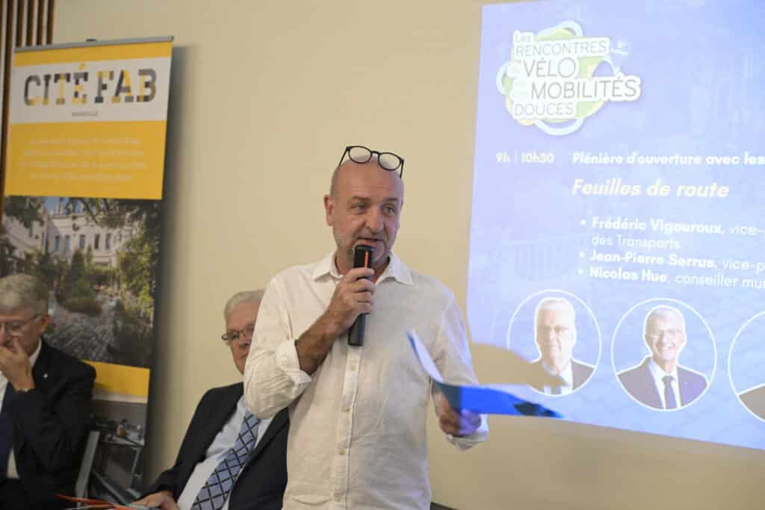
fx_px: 1211
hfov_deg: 35.0
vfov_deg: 23.8
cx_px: 382
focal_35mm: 57
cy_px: 255
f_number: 4
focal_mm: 57
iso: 8000
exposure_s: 1/160
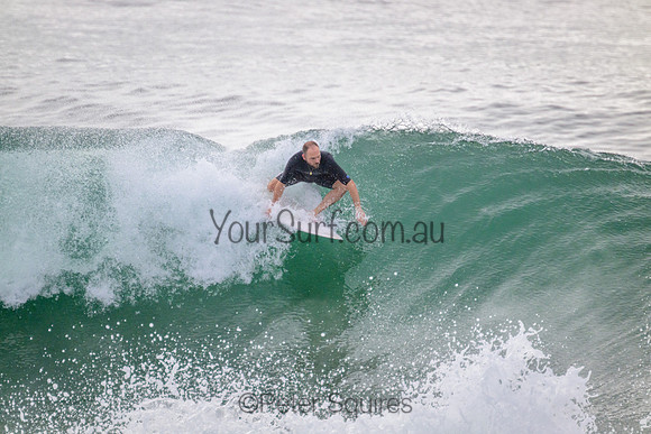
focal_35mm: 800
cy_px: 217
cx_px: 326
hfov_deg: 2.6
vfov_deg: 1.7
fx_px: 14469
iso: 1100
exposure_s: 1/2000
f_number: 11
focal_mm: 800
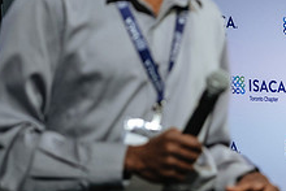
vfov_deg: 4.6
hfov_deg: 6.8
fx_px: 2401
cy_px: 146
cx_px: 345
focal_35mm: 302
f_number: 2.8
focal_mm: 74.4
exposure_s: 1/80
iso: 800
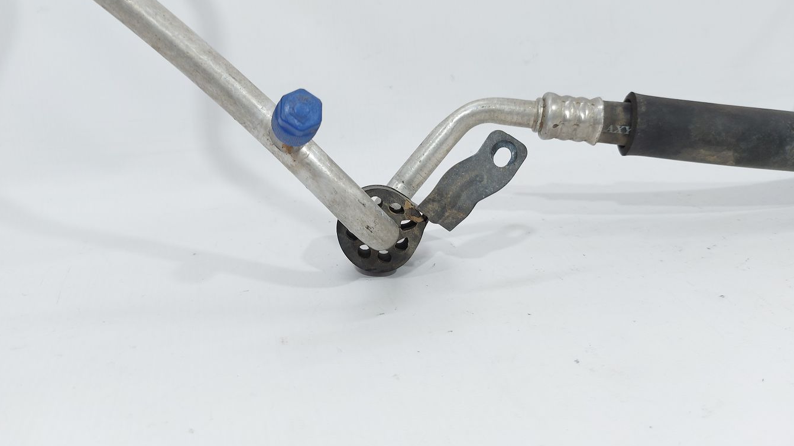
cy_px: 170
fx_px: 568
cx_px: 406
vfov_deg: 42.6
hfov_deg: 69.9
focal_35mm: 27
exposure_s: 1/50
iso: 40
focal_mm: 5.23
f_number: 1.8
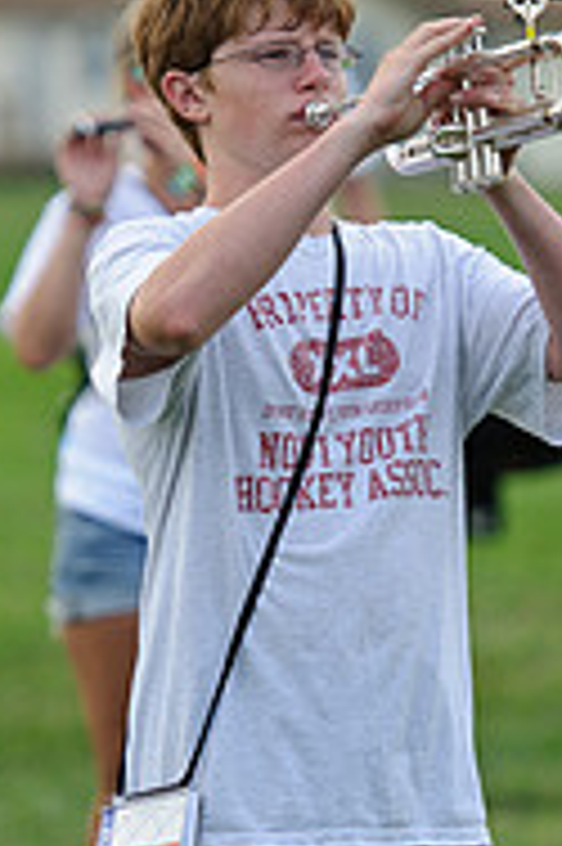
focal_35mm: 557
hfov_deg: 2.5
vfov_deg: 3.7
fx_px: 13071
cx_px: 317
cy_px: 756
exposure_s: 1/750
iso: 200
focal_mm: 155
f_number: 2.8
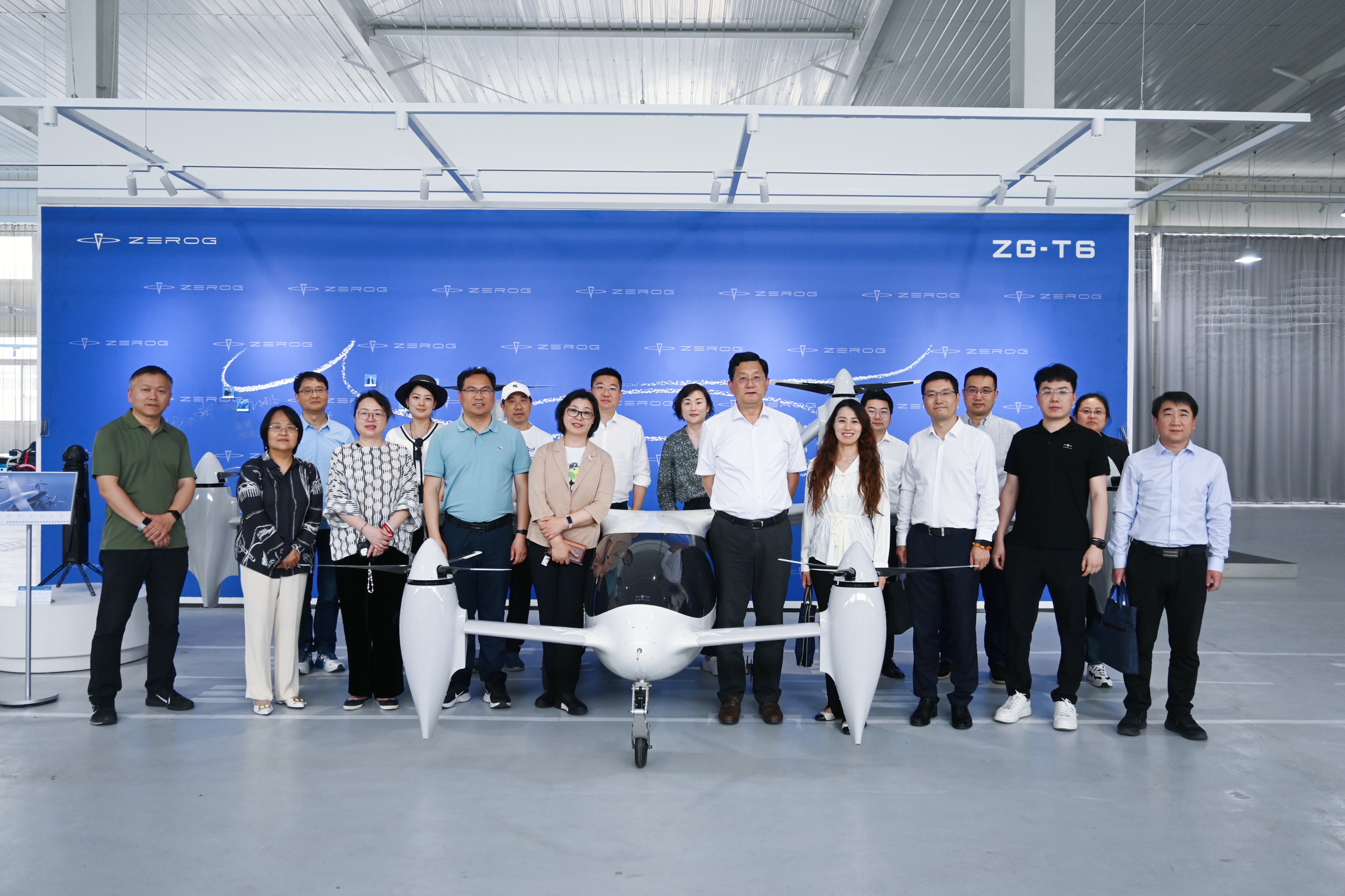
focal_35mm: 28
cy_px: 448
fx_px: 1065
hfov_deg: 64.6
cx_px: 672
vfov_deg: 45.7
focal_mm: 19
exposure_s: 1/160
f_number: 3.8
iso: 400
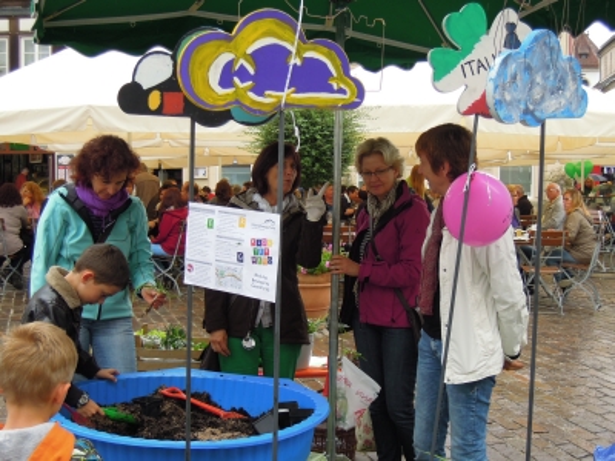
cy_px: 230
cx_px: 308
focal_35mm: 50
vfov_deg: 29.1
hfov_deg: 38.2
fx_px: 888
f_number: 3.3
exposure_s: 1/250
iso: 160
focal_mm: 9
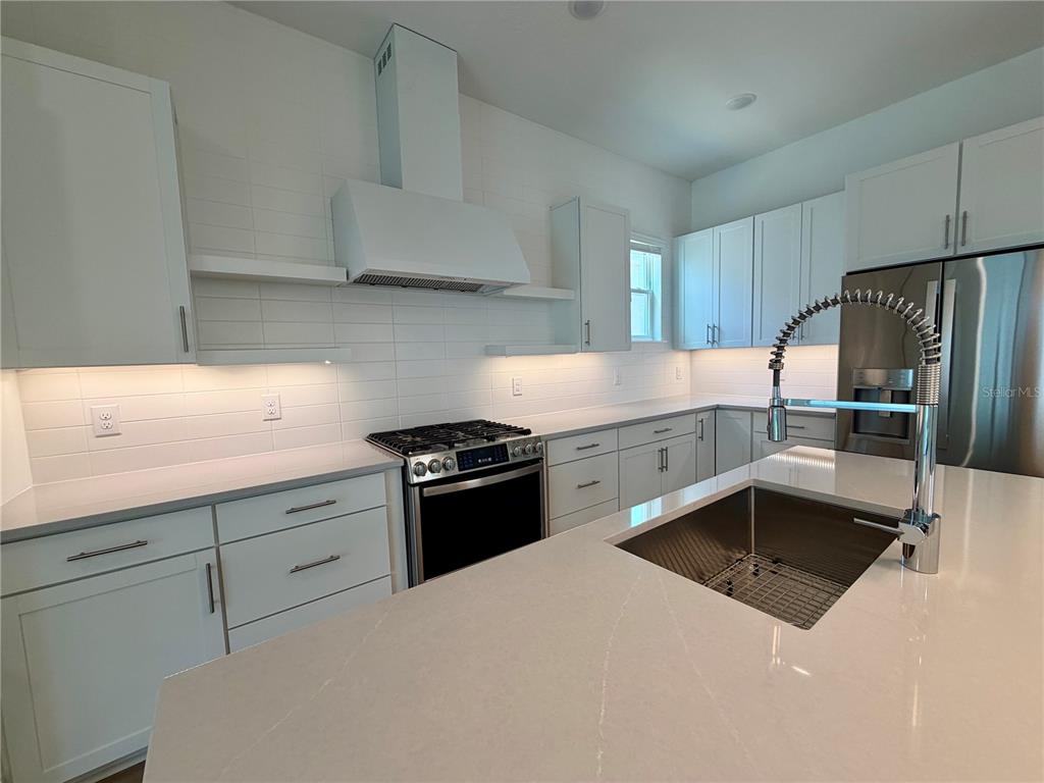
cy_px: 392
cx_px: 522
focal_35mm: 14
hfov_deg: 102.1
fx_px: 422
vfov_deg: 85.7
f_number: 2.2
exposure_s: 1/120
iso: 100
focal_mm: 2.22
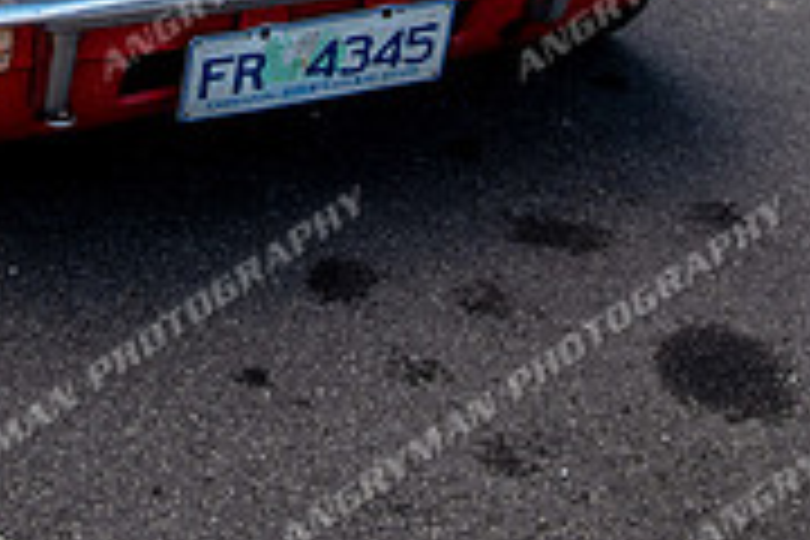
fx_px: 2250
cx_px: 230
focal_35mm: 100
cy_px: -317
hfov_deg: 20.3
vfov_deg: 12.8
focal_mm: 31
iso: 110
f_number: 2.8
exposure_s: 1/500
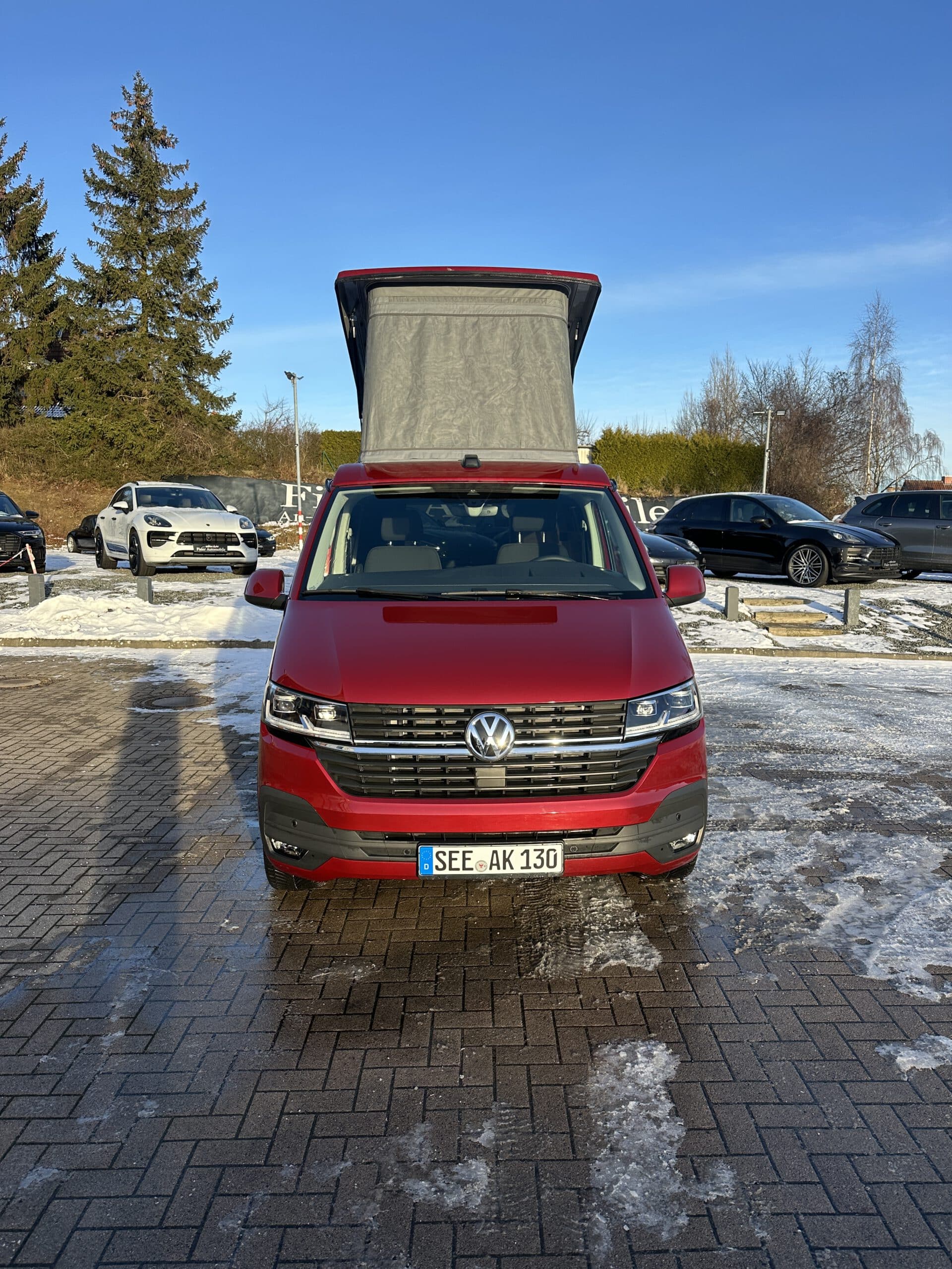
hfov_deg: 56.8
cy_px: 634
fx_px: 880
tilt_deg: -6.1
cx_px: 476
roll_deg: -1.8
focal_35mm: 24
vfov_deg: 71.6
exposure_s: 1/1812
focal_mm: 6.86
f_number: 1.78
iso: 80
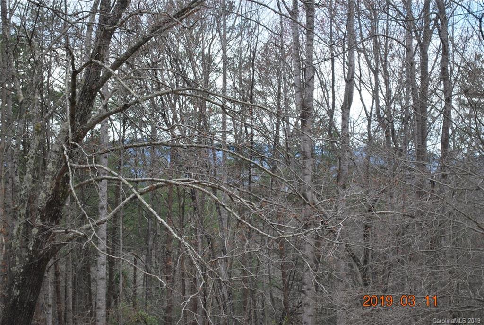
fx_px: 1051
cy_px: 162
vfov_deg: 17.6
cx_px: 242
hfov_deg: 25.9
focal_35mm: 78
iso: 180
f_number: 5.6
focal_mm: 52
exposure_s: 1/125
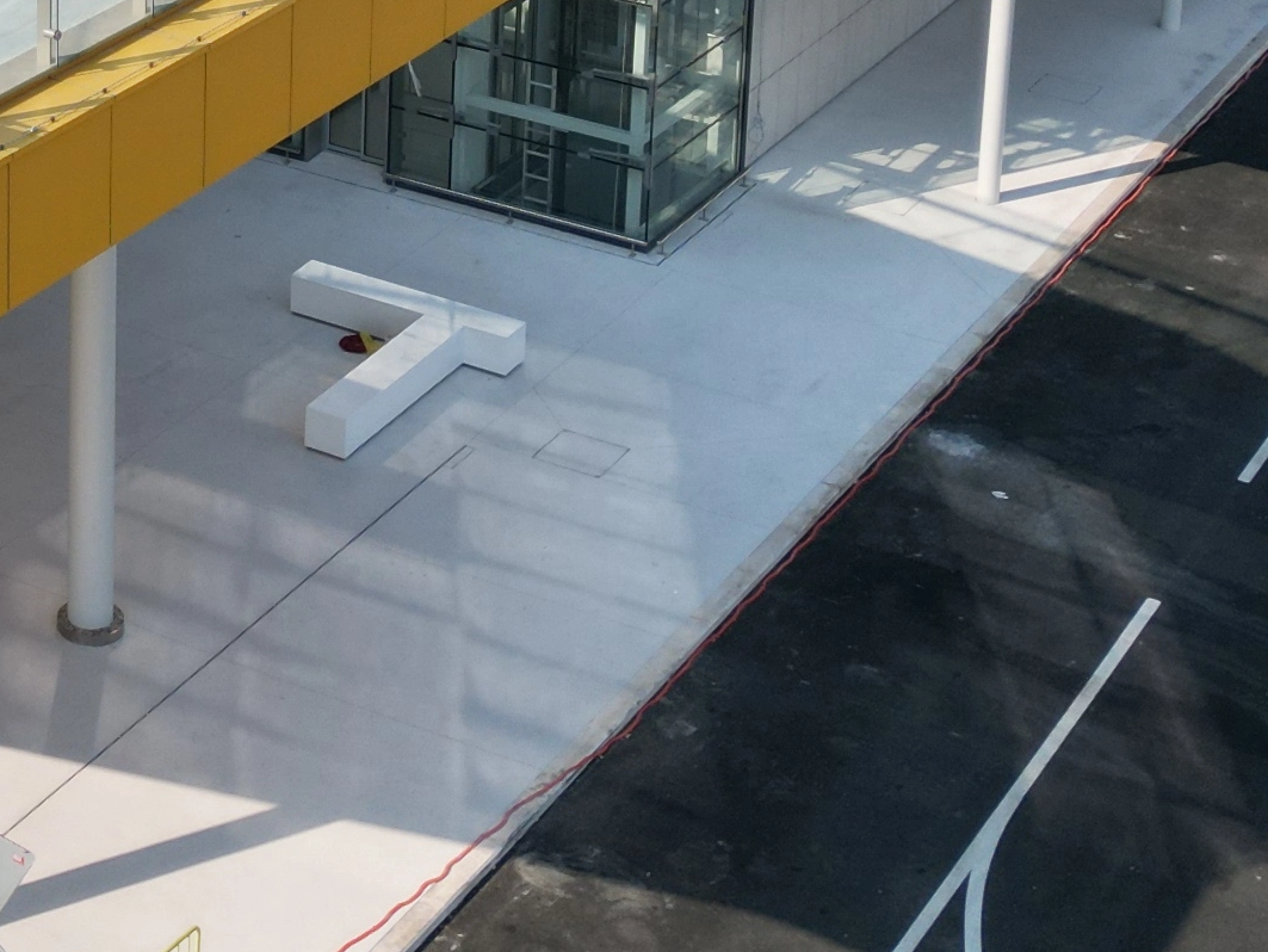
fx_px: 3335
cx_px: -81
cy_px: -338
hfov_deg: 20.6
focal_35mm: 91
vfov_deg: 15.4
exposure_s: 1/4000
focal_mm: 6.72
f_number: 1.7
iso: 200
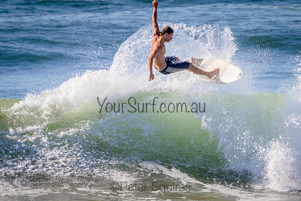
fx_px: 6690
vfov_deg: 1.7
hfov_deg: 2.6
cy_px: 100
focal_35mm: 800
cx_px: 150
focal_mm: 800
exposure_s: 1/2000
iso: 1000
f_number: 11
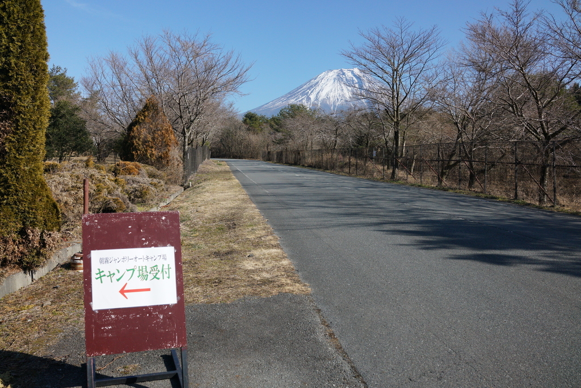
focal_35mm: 35
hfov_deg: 54.4
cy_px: 194
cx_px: 290
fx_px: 565
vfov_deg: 37.9
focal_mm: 35
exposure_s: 1/1000
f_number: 8
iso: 1600
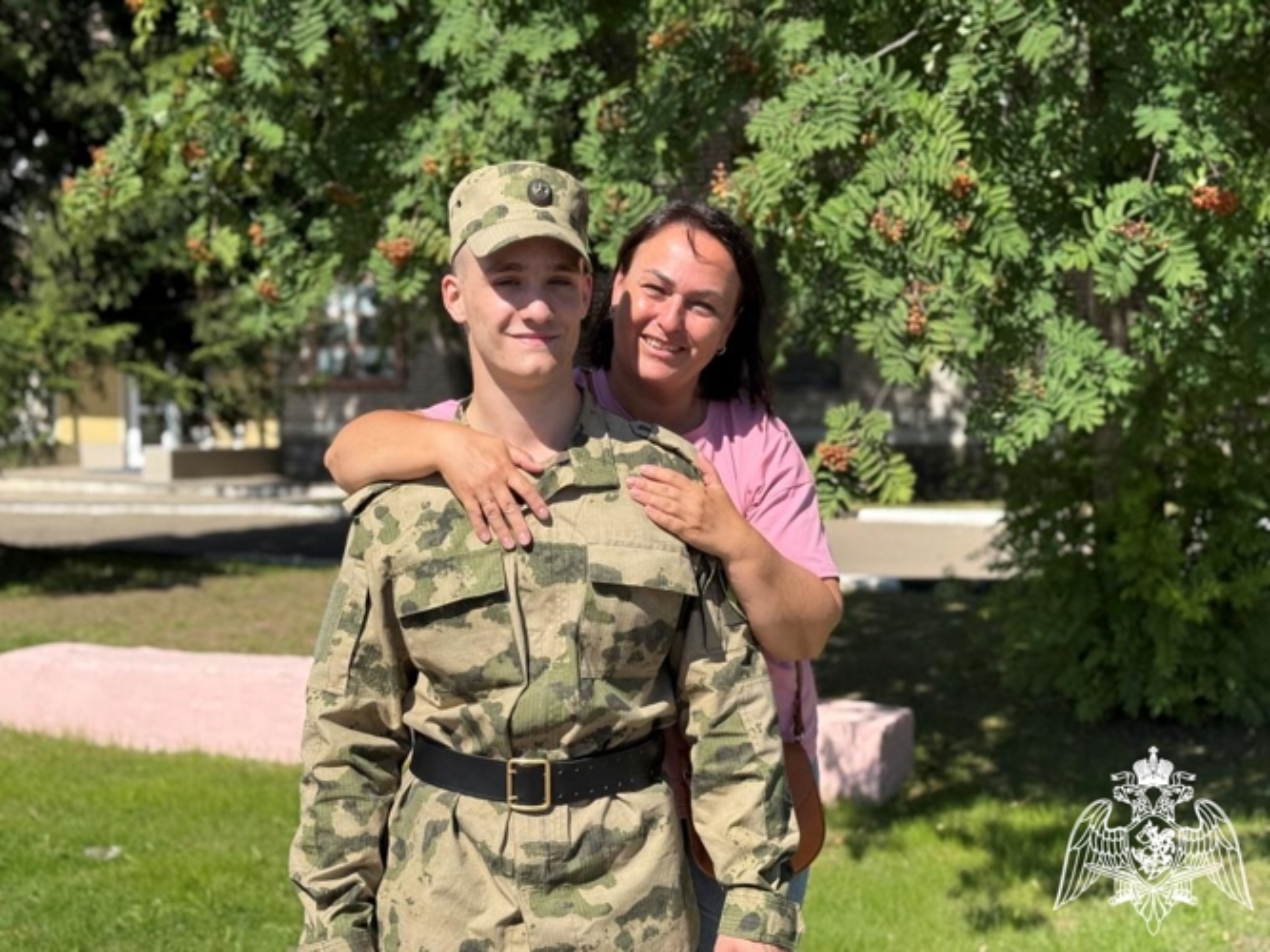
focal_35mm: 48
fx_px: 1761
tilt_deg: -2.4
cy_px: 476
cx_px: 635
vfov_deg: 30.3
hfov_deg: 39.7
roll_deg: +0.5
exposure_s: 1/5208
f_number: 1.78
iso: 80
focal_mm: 6.76
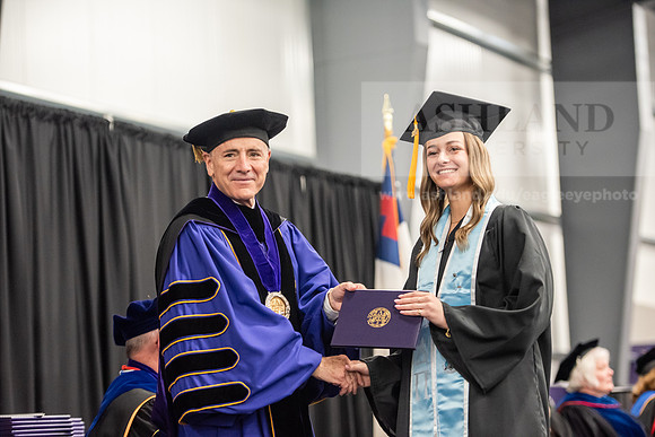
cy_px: 218
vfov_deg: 13.7
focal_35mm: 100
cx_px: 328
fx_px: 1820
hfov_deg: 20.4
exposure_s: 1/200
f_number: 3.2
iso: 3200
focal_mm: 100
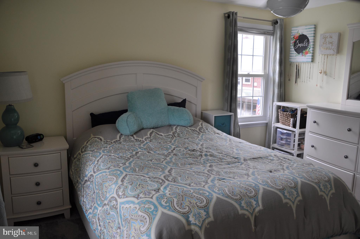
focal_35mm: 32
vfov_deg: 41.6
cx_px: 180
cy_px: 120
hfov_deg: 59.6
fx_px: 315
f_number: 5
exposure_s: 1/100
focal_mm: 21
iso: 200
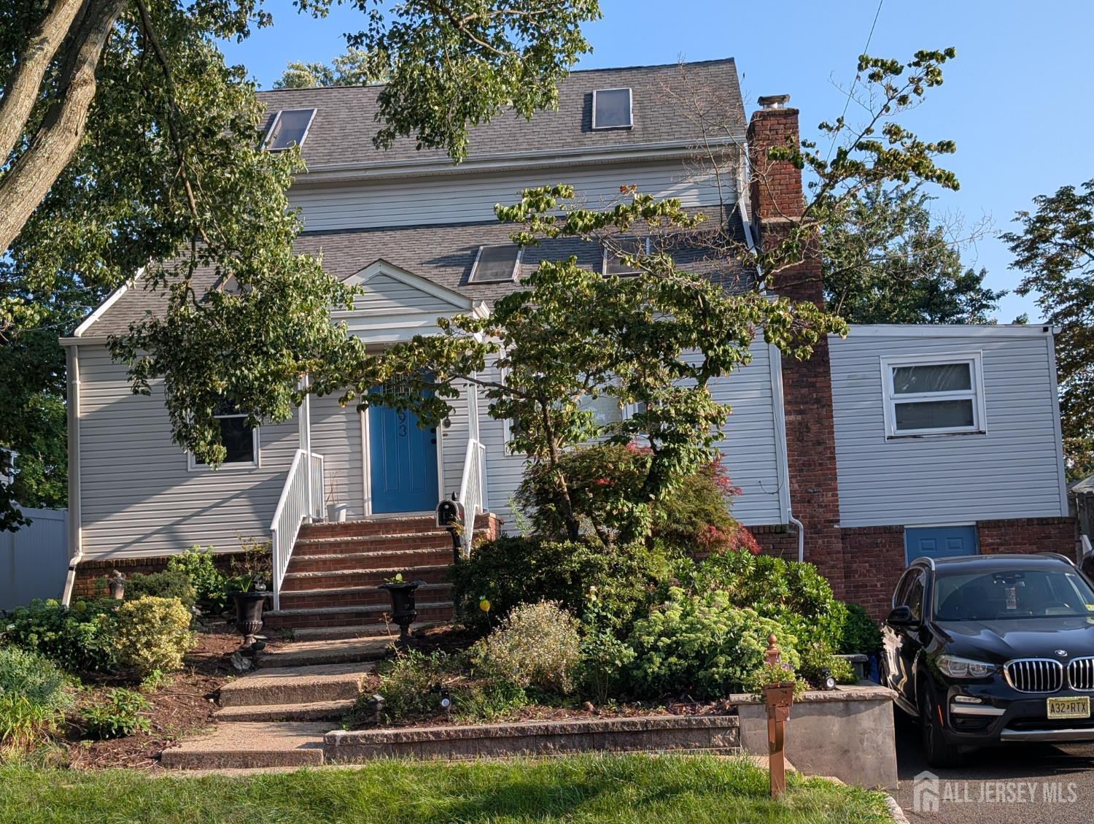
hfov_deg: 38.9
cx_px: 547
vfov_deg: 29.7
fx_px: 1551
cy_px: 412
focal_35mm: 49
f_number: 1.68
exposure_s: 1/585
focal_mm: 6.9
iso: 22
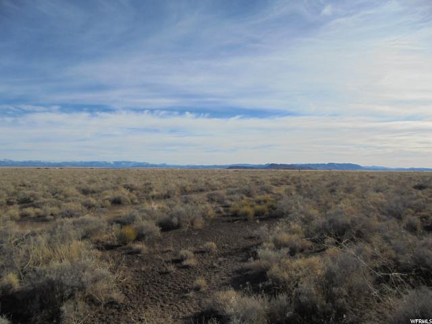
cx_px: 216
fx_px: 324
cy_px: 162
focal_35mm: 26
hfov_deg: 67.3
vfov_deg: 53.1
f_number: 11.5
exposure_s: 1/200
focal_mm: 4.6
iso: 100
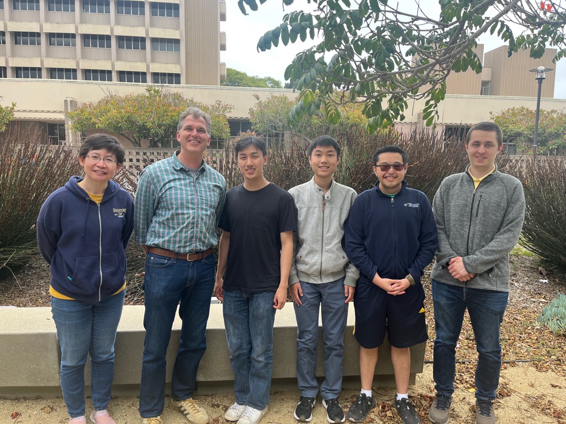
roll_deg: -1.2
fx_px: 425
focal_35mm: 26
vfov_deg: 53.1
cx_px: 283
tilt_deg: -7.0
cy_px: 212
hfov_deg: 67.3
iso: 50
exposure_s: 1/598
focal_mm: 5.1
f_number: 1.6
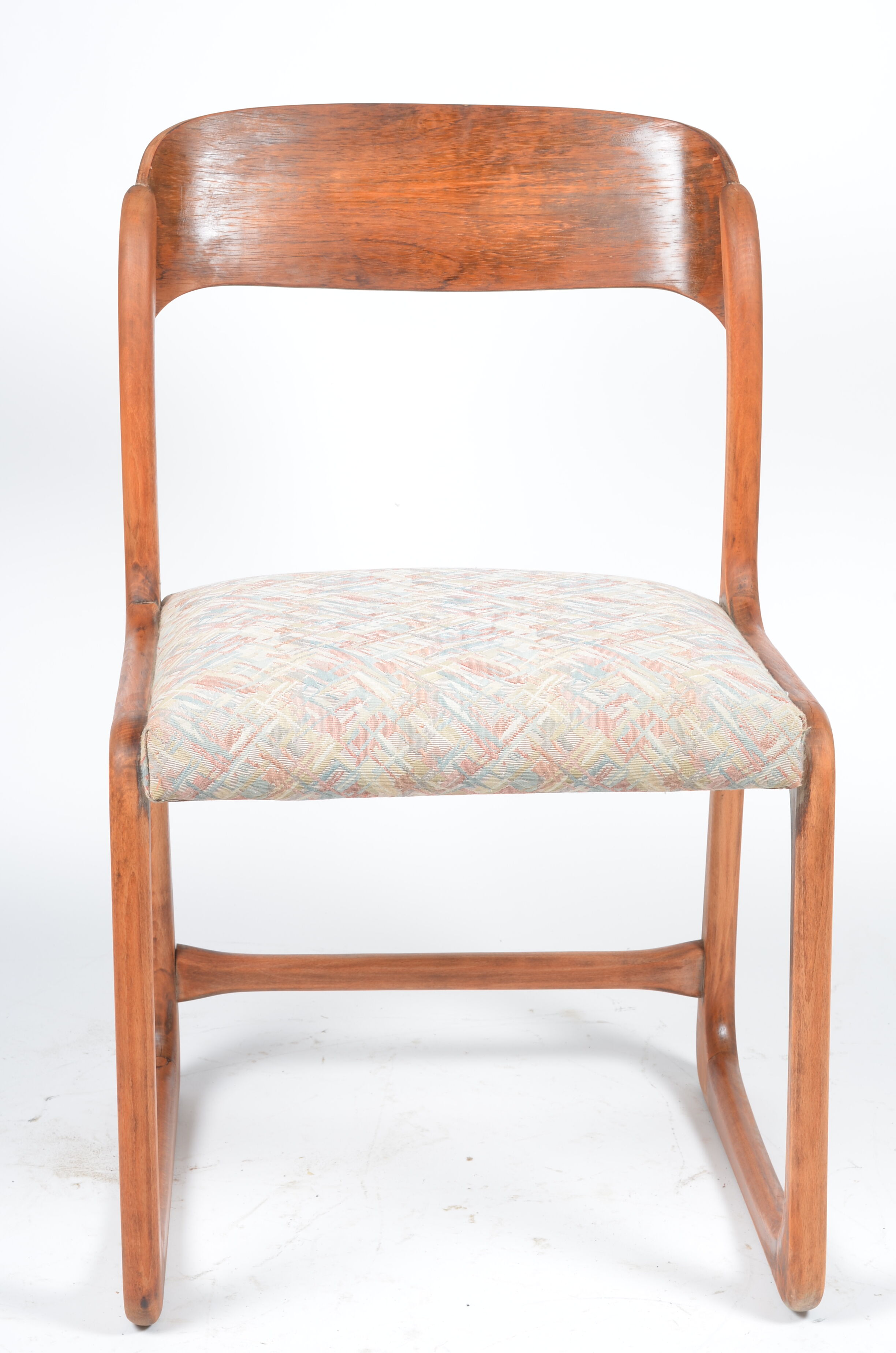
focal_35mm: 75
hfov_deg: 18.1
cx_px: 448
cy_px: 676
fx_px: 2812
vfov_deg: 27.0
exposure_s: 1/125
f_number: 11
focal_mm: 50
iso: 100
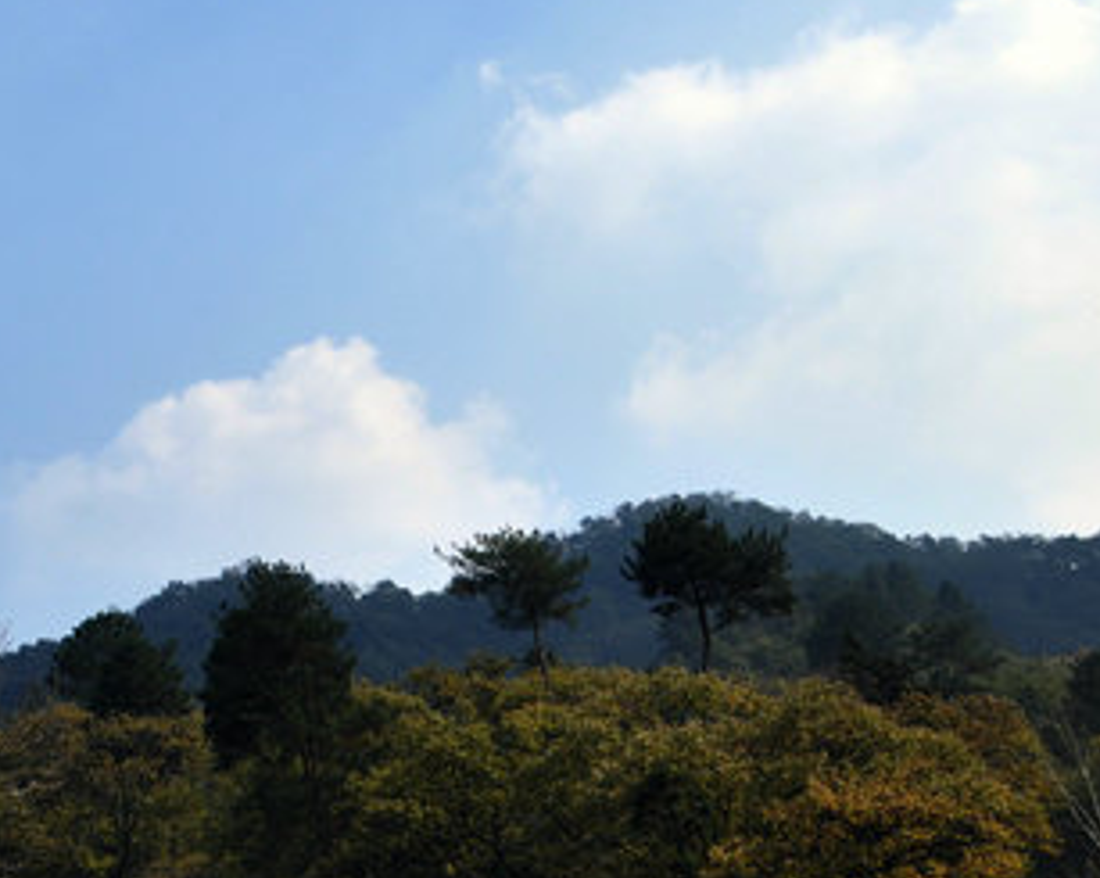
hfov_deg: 25.6
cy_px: 41
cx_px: -240
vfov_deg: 22.4
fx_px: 2147
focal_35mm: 66
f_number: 8
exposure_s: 1/1000
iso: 250
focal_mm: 18
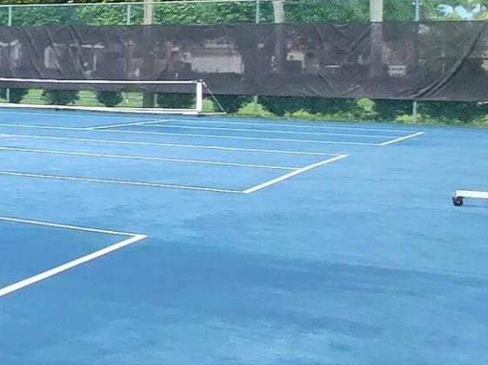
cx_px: -483
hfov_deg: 18.7
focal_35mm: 67
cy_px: 85
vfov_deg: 21.7
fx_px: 944
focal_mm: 2.2
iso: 50
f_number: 2.2
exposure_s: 1/2500
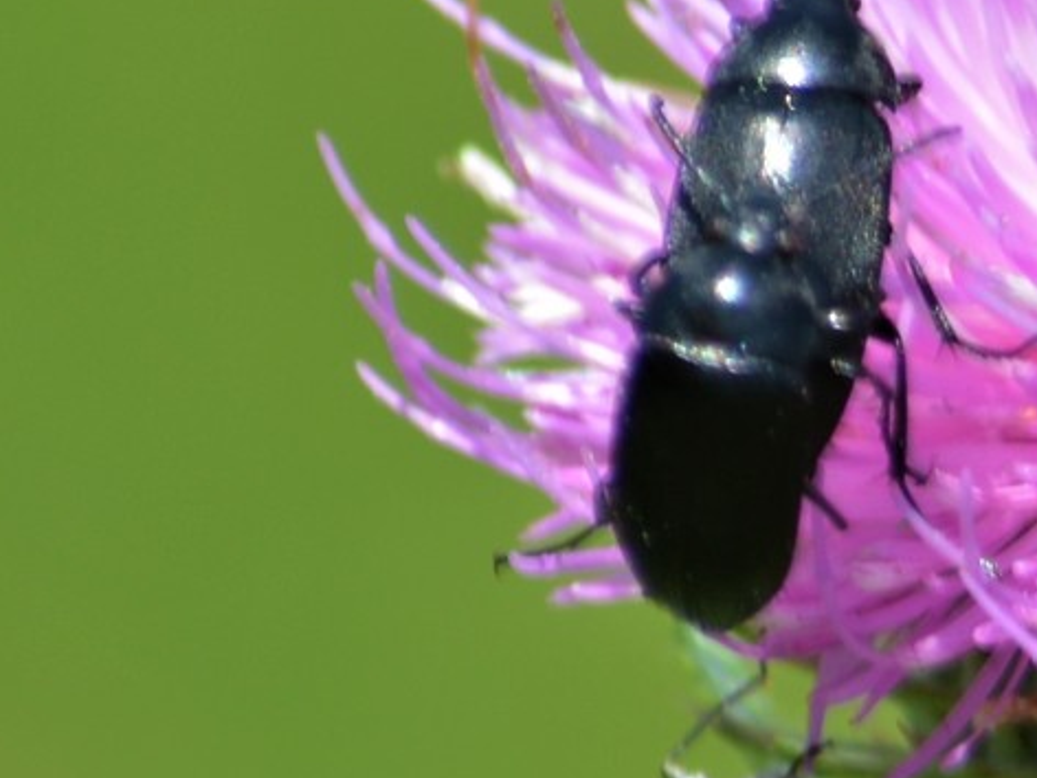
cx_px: 684
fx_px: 26332
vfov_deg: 1.7
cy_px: 222
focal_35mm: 879
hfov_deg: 2.3
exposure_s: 1/125
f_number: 8
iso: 100
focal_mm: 300
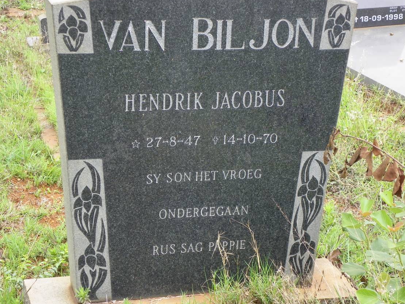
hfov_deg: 21.3
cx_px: 207
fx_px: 1076
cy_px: 149
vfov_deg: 16.1
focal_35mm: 92
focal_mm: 15.1
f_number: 4
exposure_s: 1/125
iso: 64
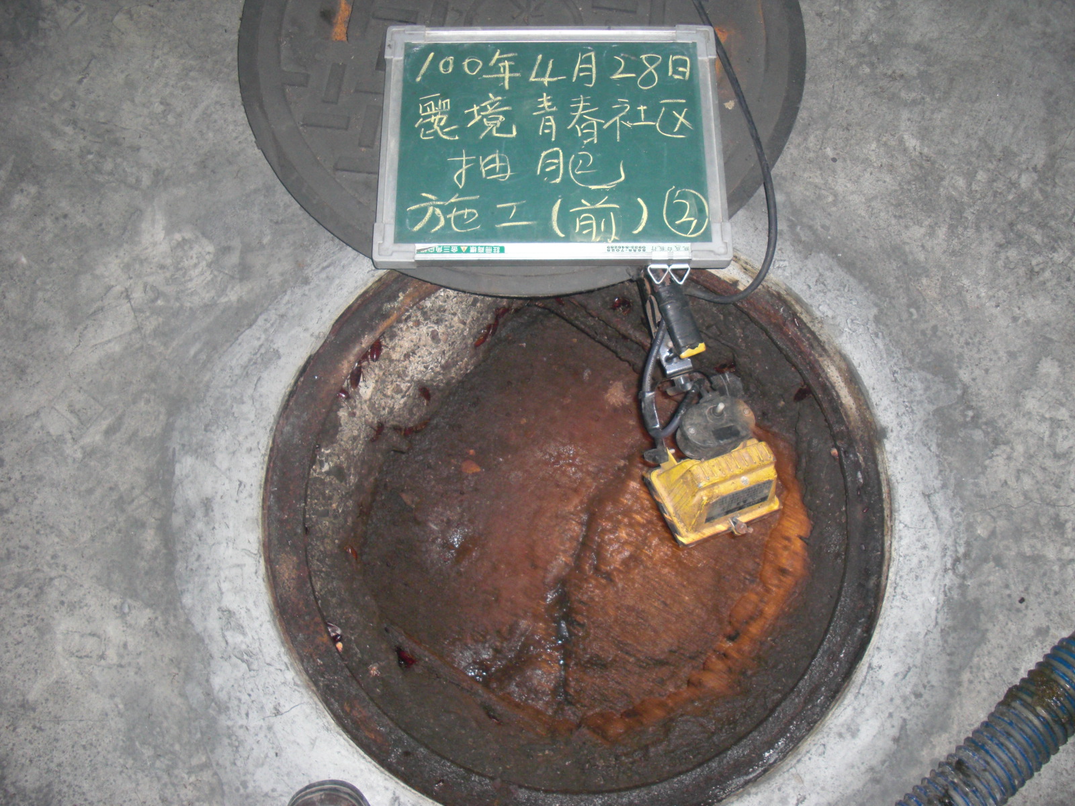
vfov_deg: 39.7
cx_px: 538
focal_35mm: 36
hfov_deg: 51.4
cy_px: 403
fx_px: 1118
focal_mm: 6.3
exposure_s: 1/60
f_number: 2.8
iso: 200
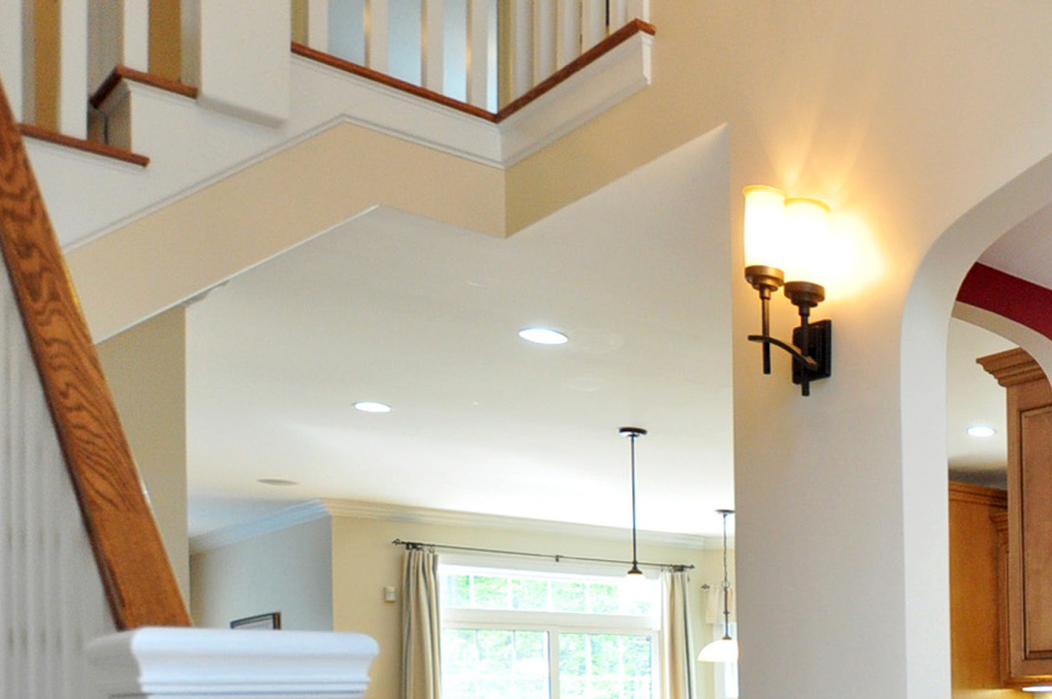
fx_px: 1185
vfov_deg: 30.7
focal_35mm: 41
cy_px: 687
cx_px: 1231
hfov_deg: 37.5
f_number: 4
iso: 800
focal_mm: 11.5
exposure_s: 1/100
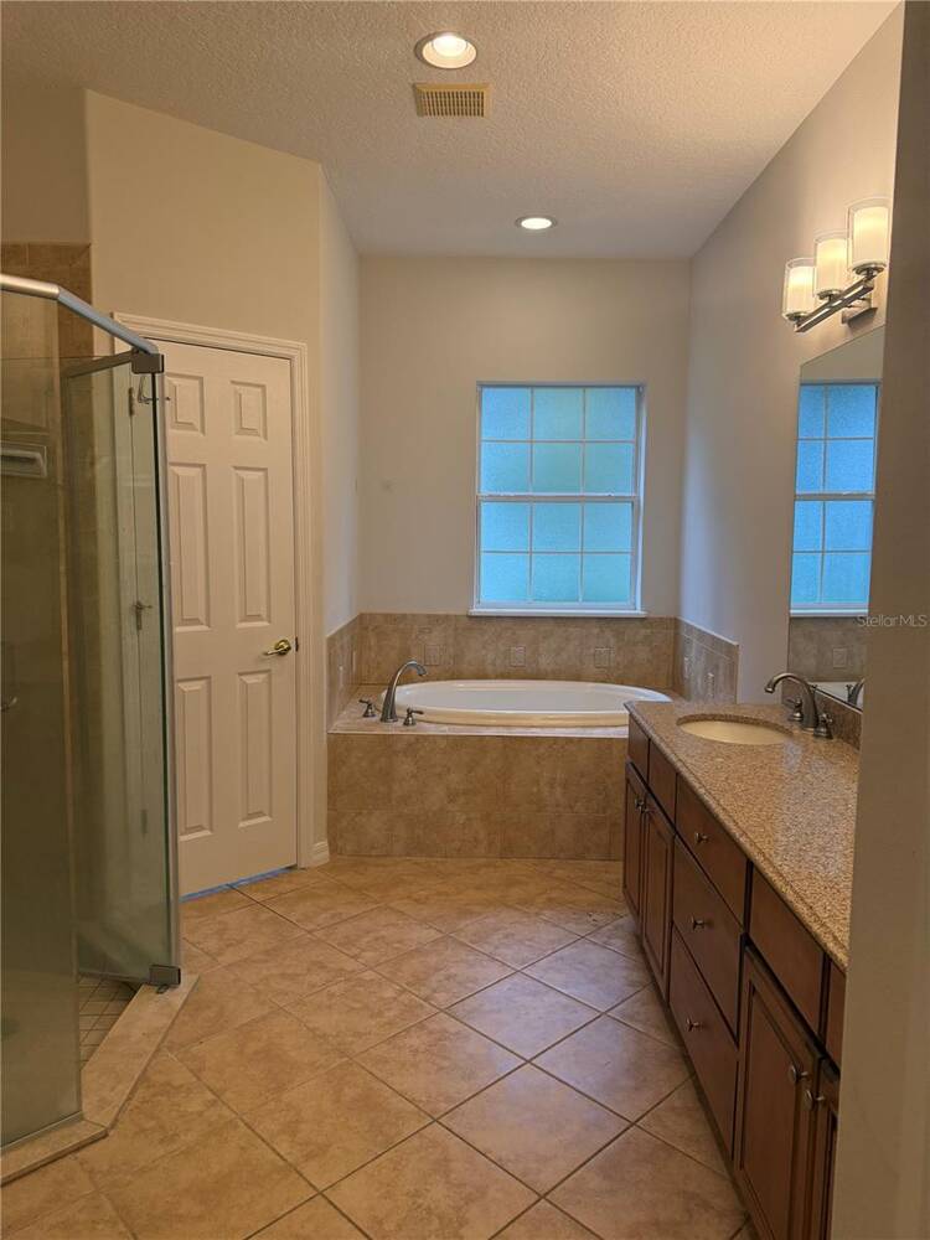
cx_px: 465
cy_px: 620
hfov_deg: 56.8
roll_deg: -0.6
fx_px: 860
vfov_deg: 71.6
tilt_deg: -6.5
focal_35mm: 24
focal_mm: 6.76
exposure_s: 1/195
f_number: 1.78
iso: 160
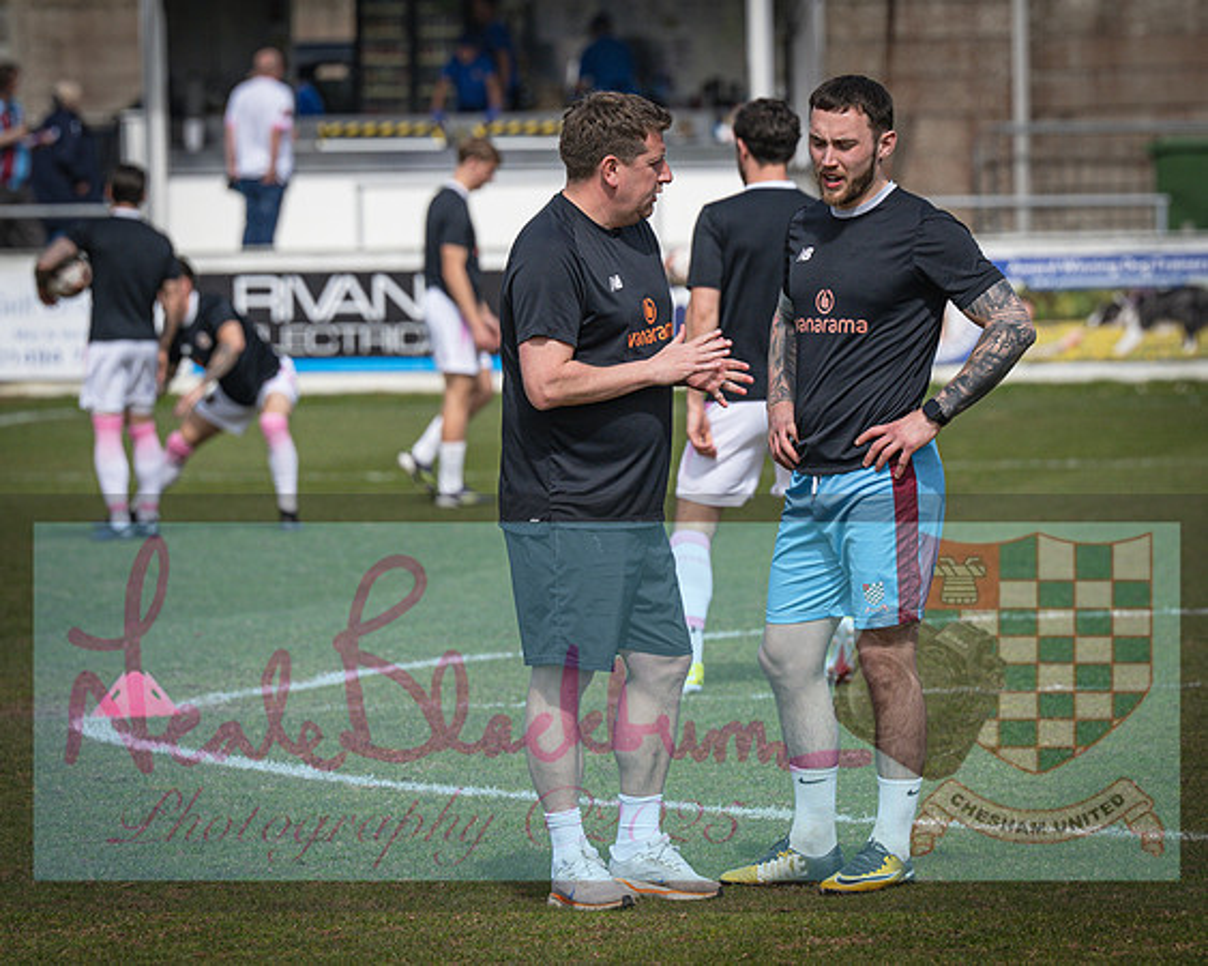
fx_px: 13347
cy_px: 461
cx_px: 739
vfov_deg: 4.1
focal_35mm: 373
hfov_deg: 5.2
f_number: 4.5
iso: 200
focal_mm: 180
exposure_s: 1/3200
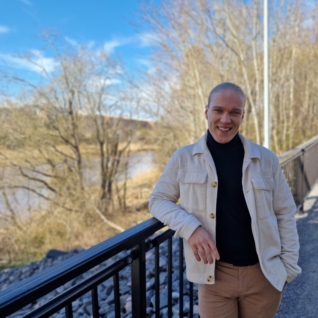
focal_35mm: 28
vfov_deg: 57.3
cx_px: 188
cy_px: 161
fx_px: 291
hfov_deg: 56.9
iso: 50
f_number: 1.8
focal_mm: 6.4
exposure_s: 1/325
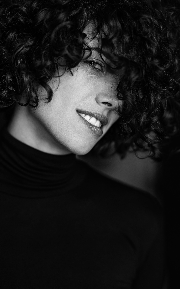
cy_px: 144
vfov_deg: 23.8
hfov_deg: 15.0
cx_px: 94
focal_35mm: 87
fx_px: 683
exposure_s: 1/160
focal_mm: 85
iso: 500
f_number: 2
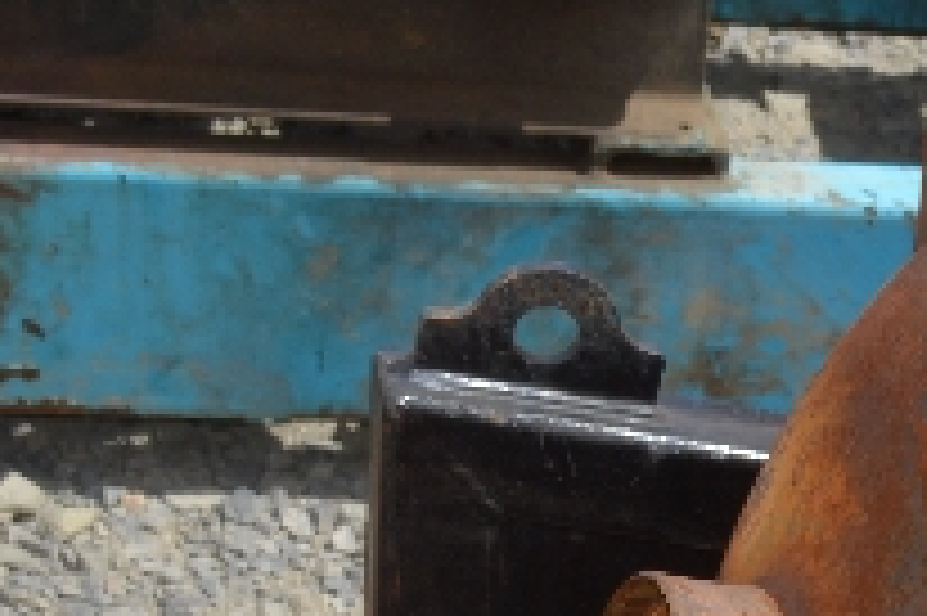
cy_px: 1279
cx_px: 2030
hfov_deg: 9.3
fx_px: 5249
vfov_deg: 6.5
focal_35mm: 204
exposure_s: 1/200
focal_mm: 28
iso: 100
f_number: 10
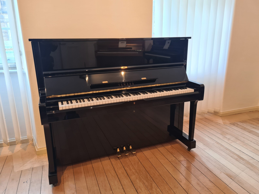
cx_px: 130
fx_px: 195
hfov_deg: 67.3
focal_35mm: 26
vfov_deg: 53.1
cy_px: 97
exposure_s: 1/50
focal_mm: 5.4
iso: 160
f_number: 1.8
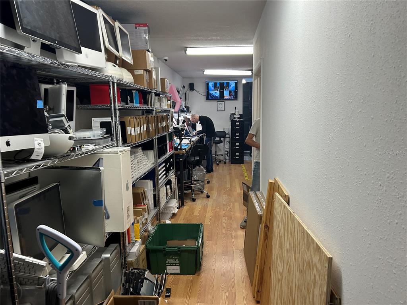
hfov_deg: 67.3
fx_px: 306
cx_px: 204
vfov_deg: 53.1
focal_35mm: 26
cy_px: 152
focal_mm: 5.7
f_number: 1.5
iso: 125
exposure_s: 1/120
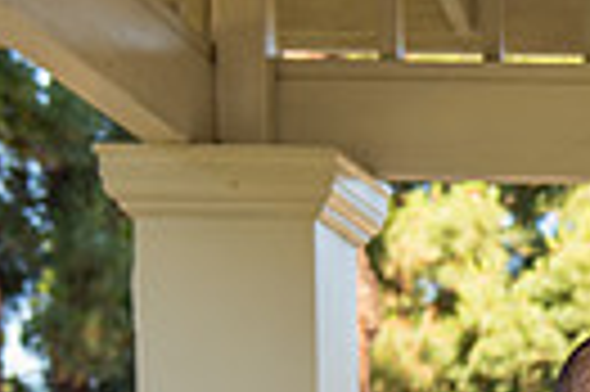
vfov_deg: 6.3
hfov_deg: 9.3
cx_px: 1148
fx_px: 3405
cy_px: 867
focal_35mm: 208
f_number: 5.6
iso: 200
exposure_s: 1/160
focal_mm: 45
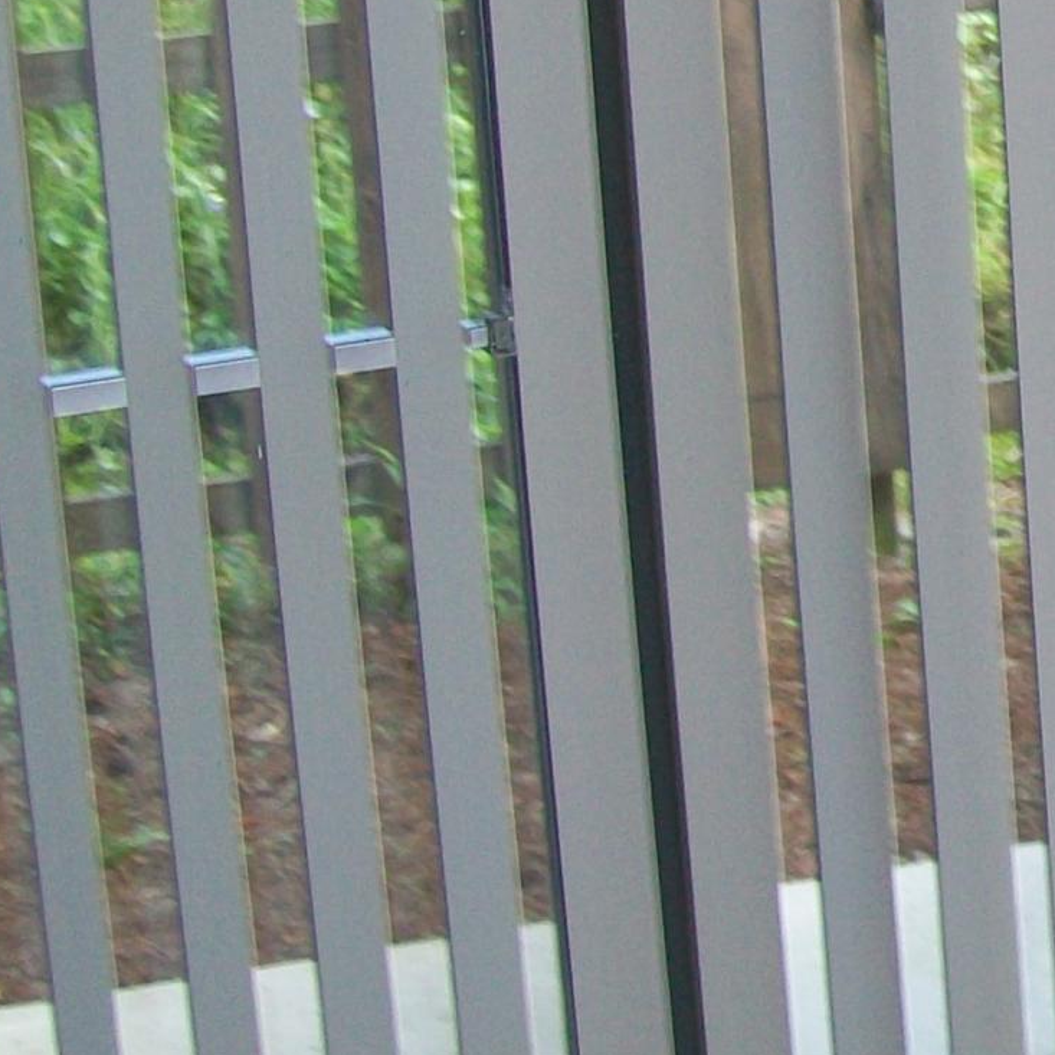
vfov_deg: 14.1
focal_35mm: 123
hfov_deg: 12.8
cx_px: 1913
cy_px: 219
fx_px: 4241
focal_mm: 6.1
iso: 64
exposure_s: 1/60
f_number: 2.7
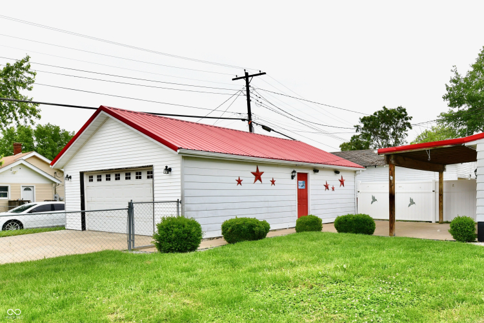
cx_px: 242
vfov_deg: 61.9
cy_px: 162
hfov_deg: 84.0
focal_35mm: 20
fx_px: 269
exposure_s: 1/320
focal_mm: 20
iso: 640
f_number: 9
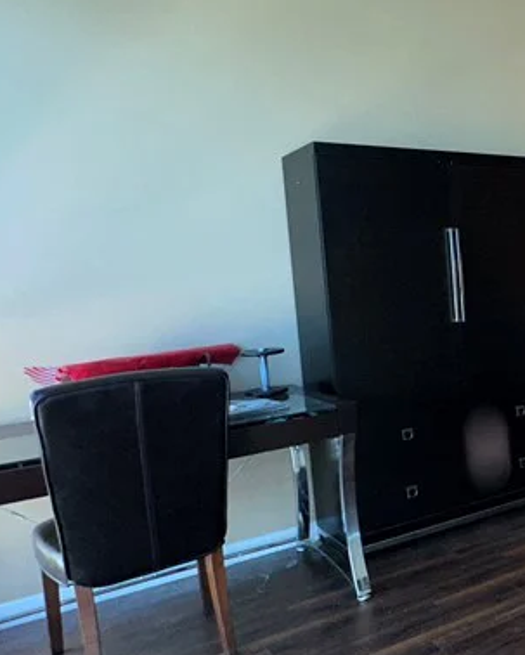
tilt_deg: -5.1
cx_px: 646
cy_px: 329
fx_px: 718
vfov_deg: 49.0
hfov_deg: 32.4
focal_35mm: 37
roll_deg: +3.1
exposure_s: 1/77
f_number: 2.2
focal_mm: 2.22
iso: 80
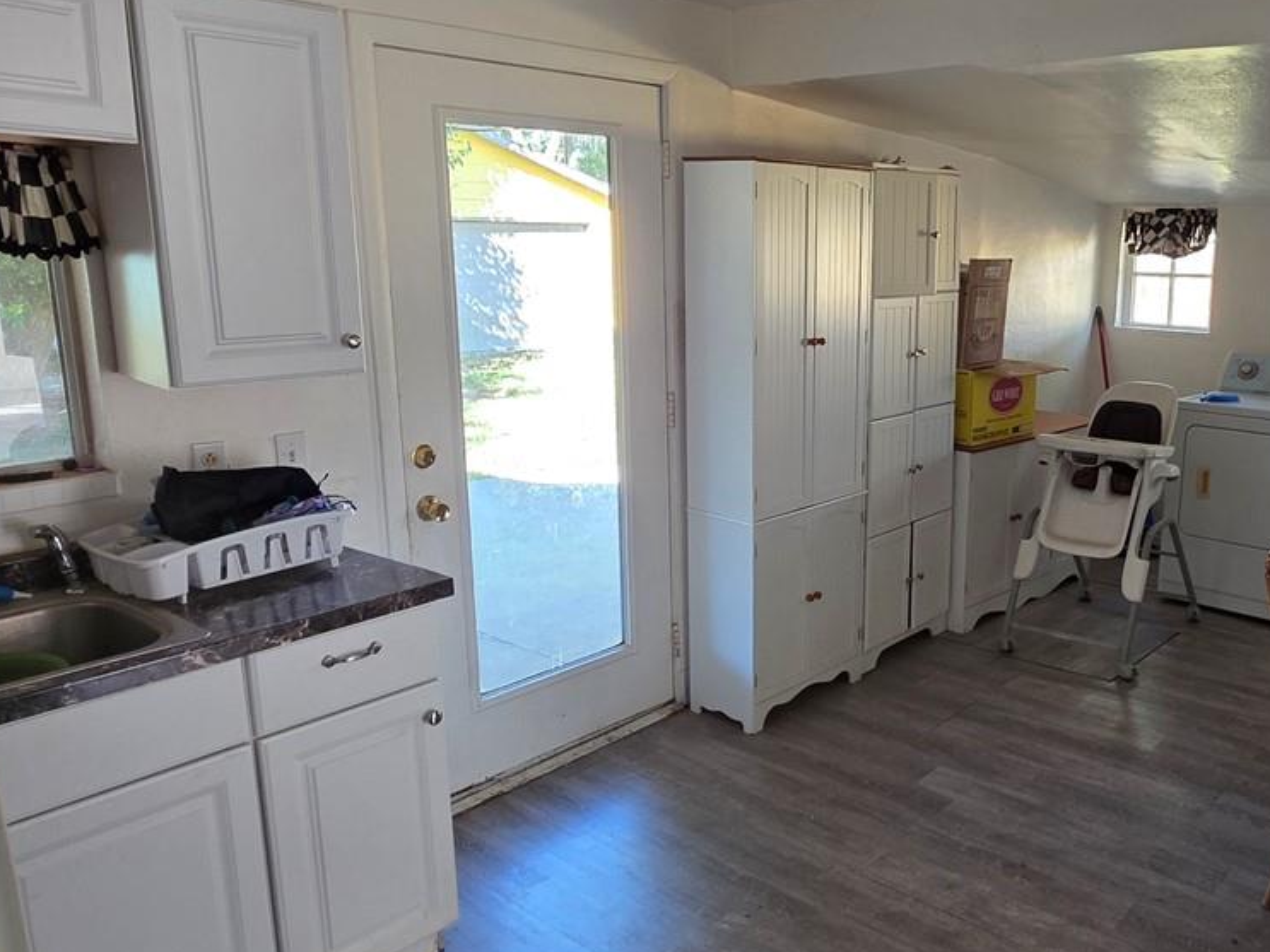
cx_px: 882
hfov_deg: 61.3
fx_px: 1027
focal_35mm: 28
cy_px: 468
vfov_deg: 49.7
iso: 160
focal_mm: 2.2
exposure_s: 1/120
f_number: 1.9
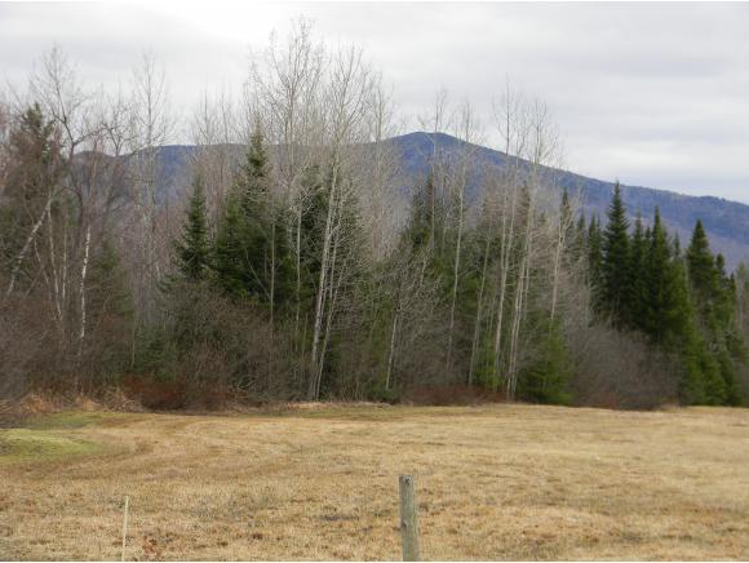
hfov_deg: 23.5
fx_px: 1797
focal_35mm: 83
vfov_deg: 17.8
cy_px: 282
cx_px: 374
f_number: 4.5
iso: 80
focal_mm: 15.1
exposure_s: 1/332
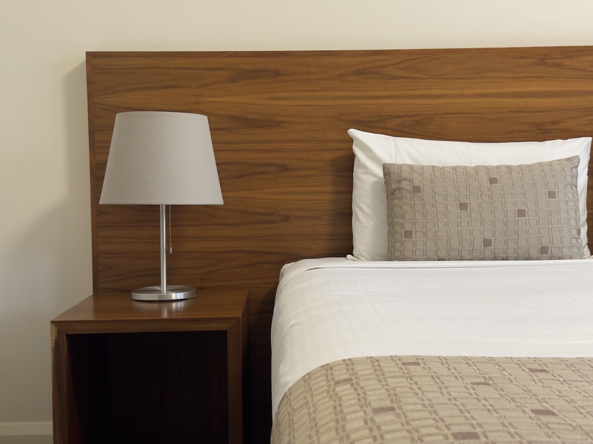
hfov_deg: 39.7
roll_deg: +0.5
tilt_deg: -3.2
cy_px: 222
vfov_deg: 30.3
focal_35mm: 48
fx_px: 822
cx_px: 296
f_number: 1.78
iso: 200
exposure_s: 1/33
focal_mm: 6.76
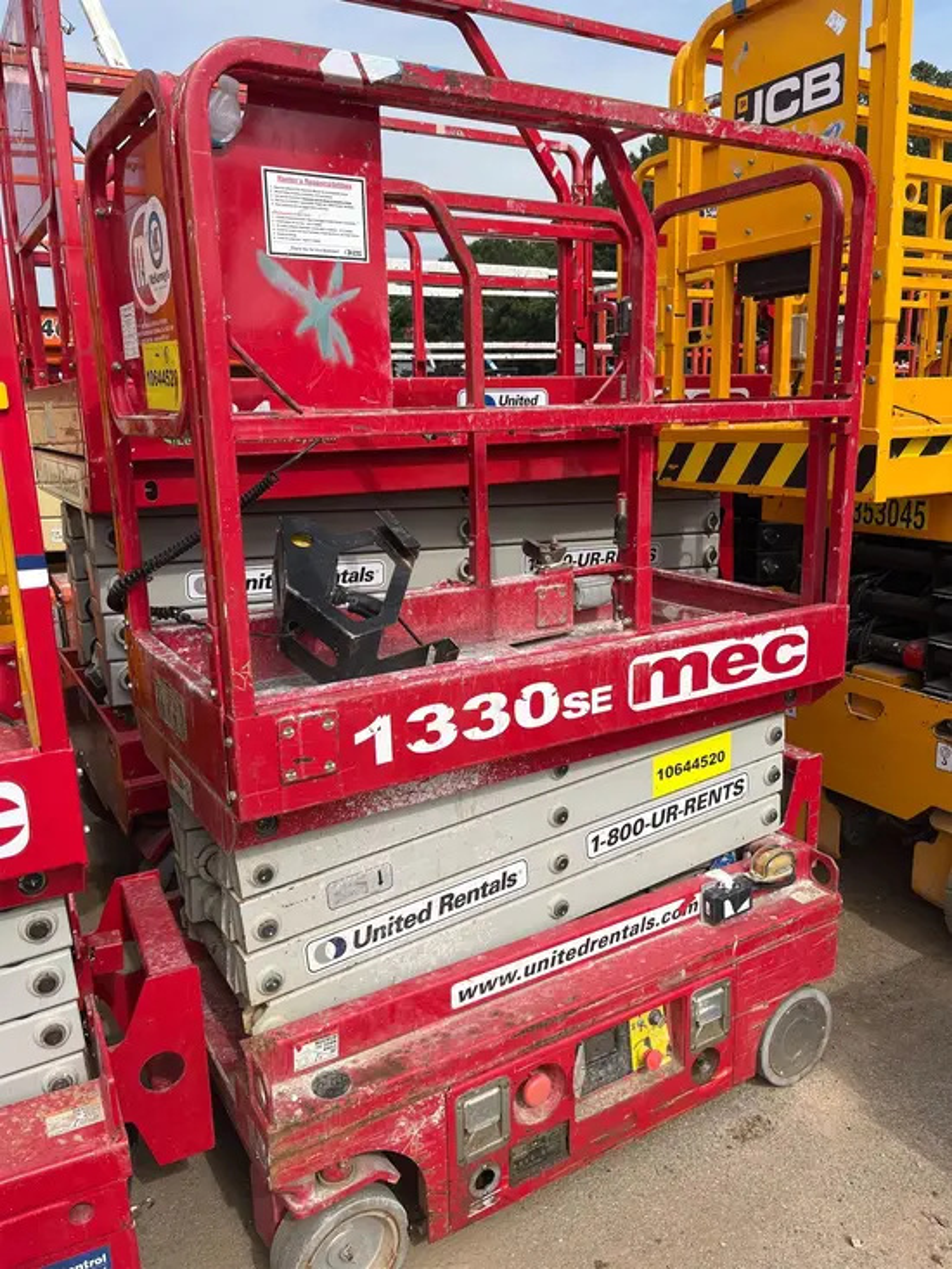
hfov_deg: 53.1
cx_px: 476
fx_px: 953
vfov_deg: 67.3
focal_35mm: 26
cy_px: 634
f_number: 1.6
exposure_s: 1/2755
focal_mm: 5.1
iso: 50
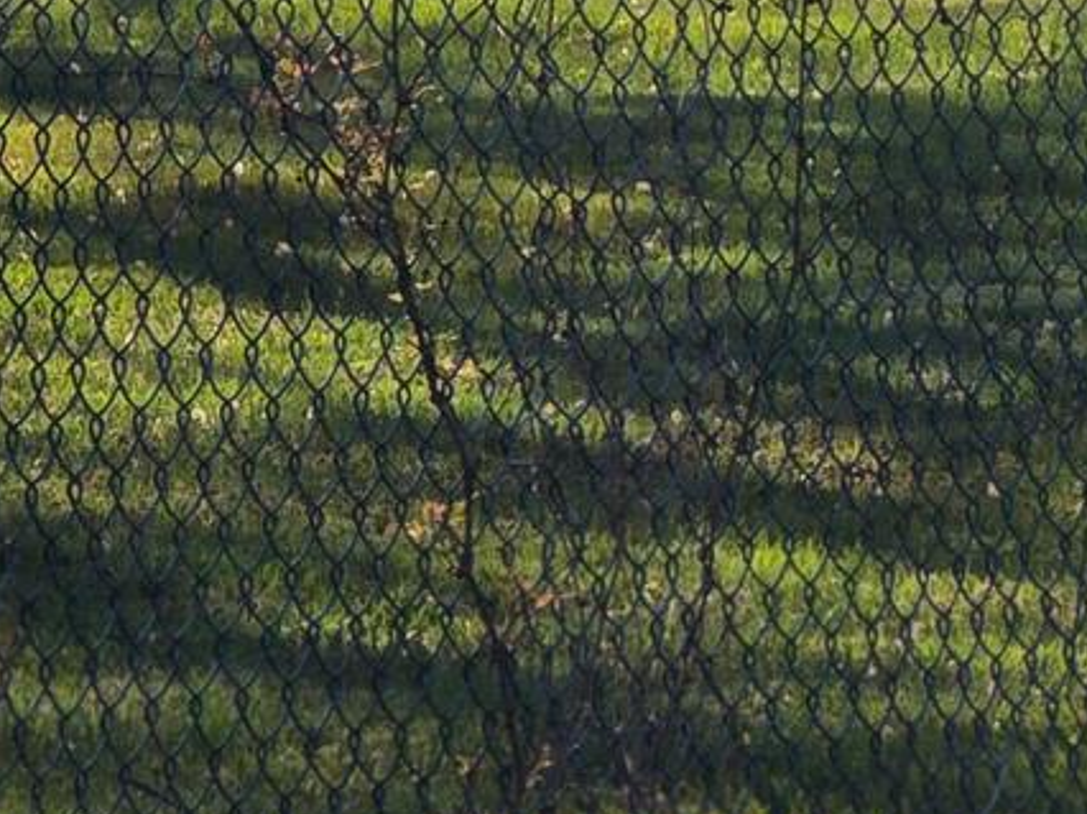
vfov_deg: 2.7
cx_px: 1689
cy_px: -498
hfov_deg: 3.6
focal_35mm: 553
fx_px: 17355
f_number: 3.4
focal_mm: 18.6
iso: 64
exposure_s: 1/1117
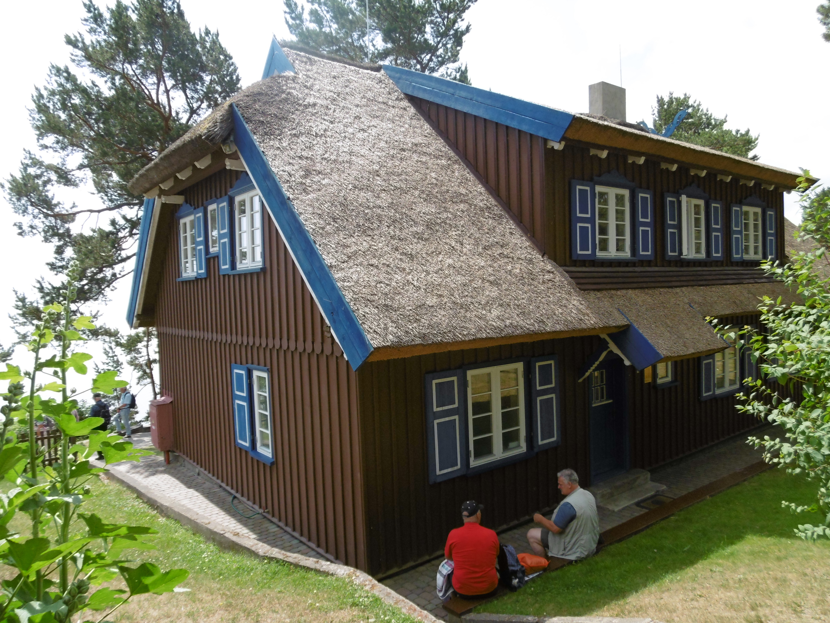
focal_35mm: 24
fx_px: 575
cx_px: 415
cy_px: 312
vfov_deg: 56.8
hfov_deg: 71.6
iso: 100
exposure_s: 1/640
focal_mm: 4.3
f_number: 3.1
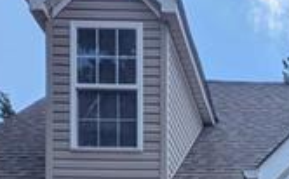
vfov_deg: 12.9
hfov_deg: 28.3
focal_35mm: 64
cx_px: 339
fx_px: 503
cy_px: 474
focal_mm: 1.95
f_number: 2.2
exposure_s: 1/2817
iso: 25
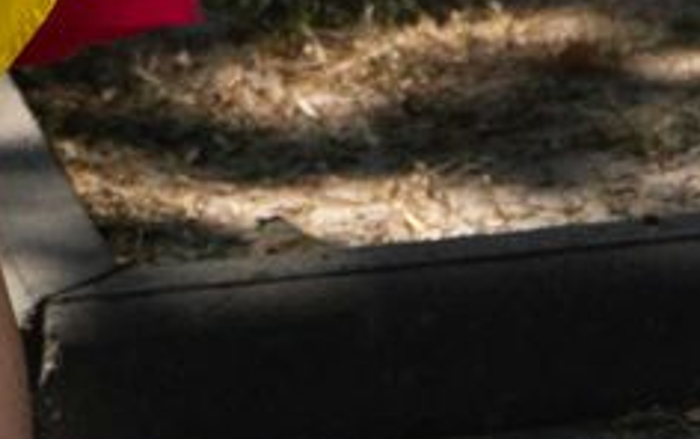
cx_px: -1031
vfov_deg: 2.0
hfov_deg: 3.2
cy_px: -1747
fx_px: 12488
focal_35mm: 654
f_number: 7.1
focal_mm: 79
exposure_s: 1/2500
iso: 1000
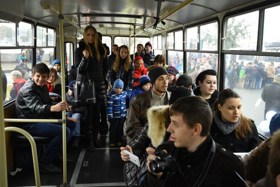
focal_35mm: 35
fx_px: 272
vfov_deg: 37.9
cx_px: 140
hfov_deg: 54.4
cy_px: 94
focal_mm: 35
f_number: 4
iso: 1600
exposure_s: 1/160
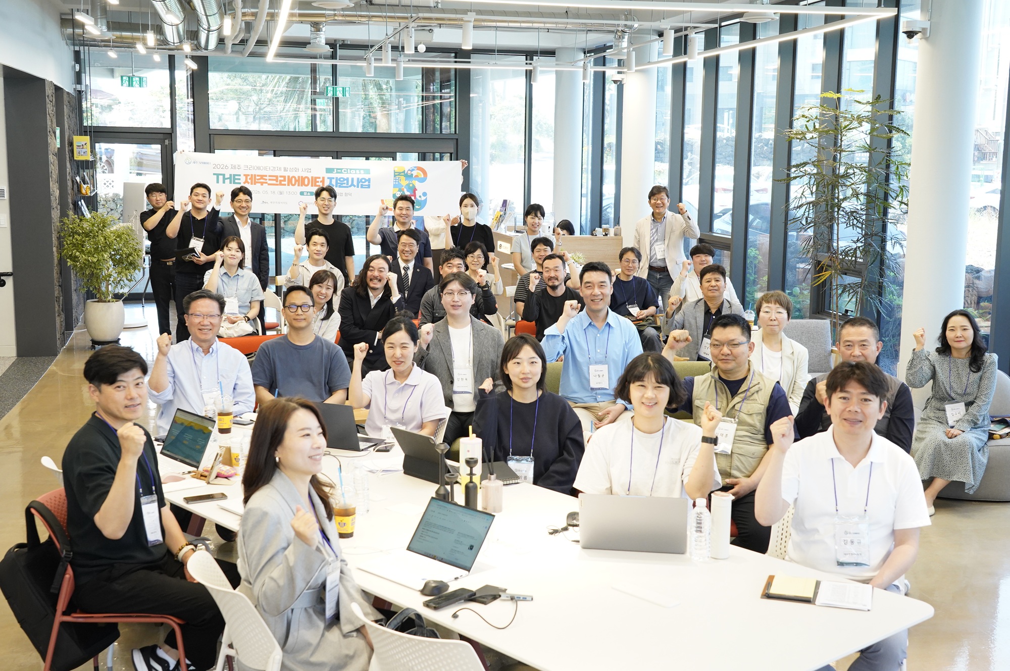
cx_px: 505
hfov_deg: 45.5
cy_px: 336
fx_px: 1205
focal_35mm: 43
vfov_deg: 31.1
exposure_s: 1/250
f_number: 7.1
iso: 3200
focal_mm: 43
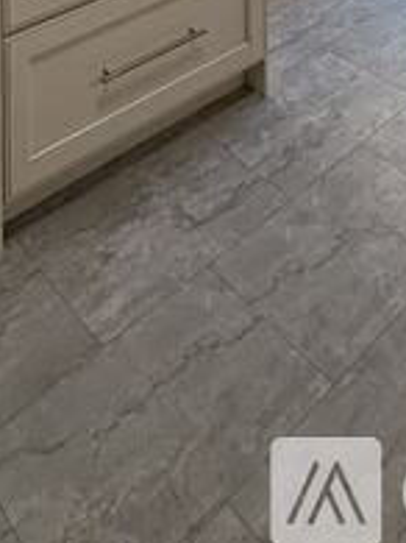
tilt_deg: -0.7
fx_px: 751
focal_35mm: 48
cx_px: 25
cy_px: -380
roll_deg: +0.1
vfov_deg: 24.0
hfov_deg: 28.8
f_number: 2.2
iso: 400
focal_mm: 2.22
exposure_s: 1/120
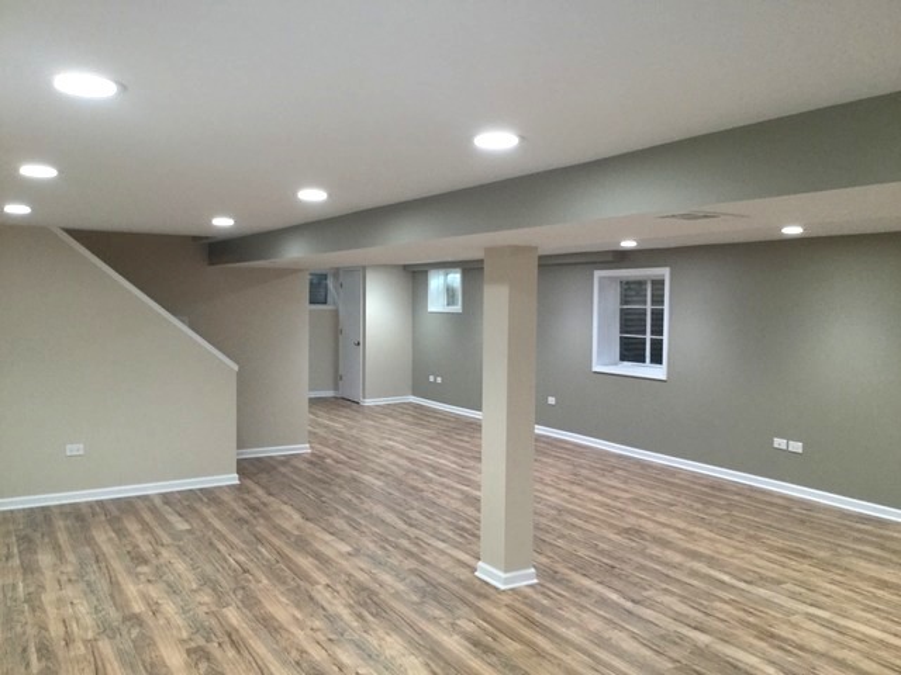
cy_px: 338
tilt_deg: -3.2
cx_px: 450
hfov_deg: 58.4
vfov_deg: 45.4
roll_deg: -0.9
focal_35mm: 31
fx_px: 807
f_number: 2.4
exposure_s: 1/33
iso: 125
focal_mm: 3.3
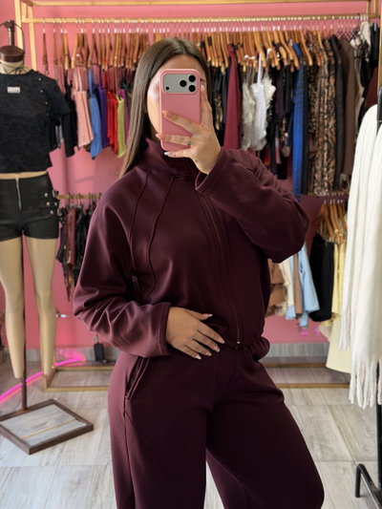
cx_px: 191
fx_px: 706
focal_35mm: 48
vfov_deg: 39.6
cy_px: 254
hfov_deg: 30.3
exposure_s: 1/121
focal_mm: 6.76
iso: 100
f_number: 1.78
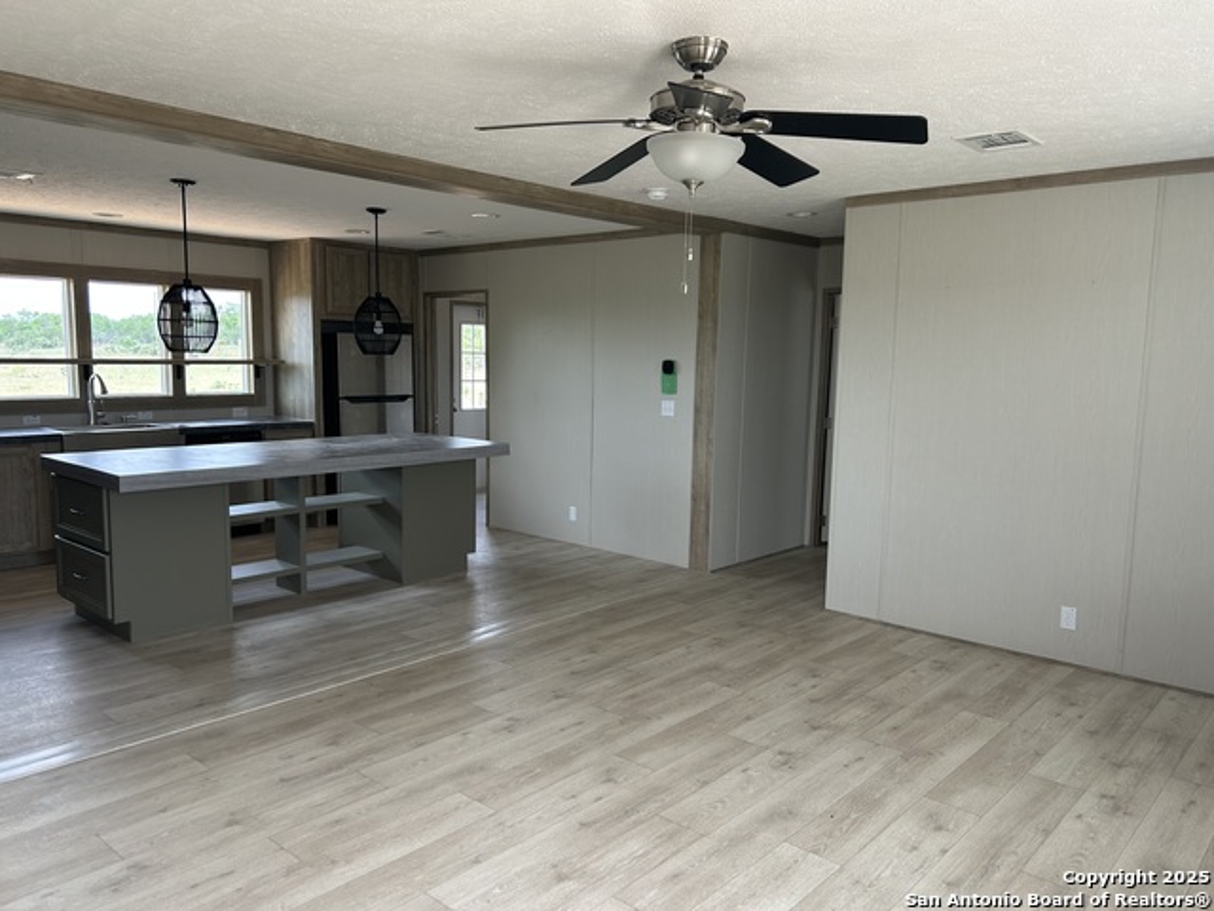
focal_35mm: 26
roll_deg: -0.7
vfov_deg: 53.1
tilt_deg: -9.8
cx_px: 607
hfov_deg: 67.3
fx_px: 912
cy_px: 456
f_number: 1.5
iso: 50
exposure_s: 1/160
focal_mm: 5.7
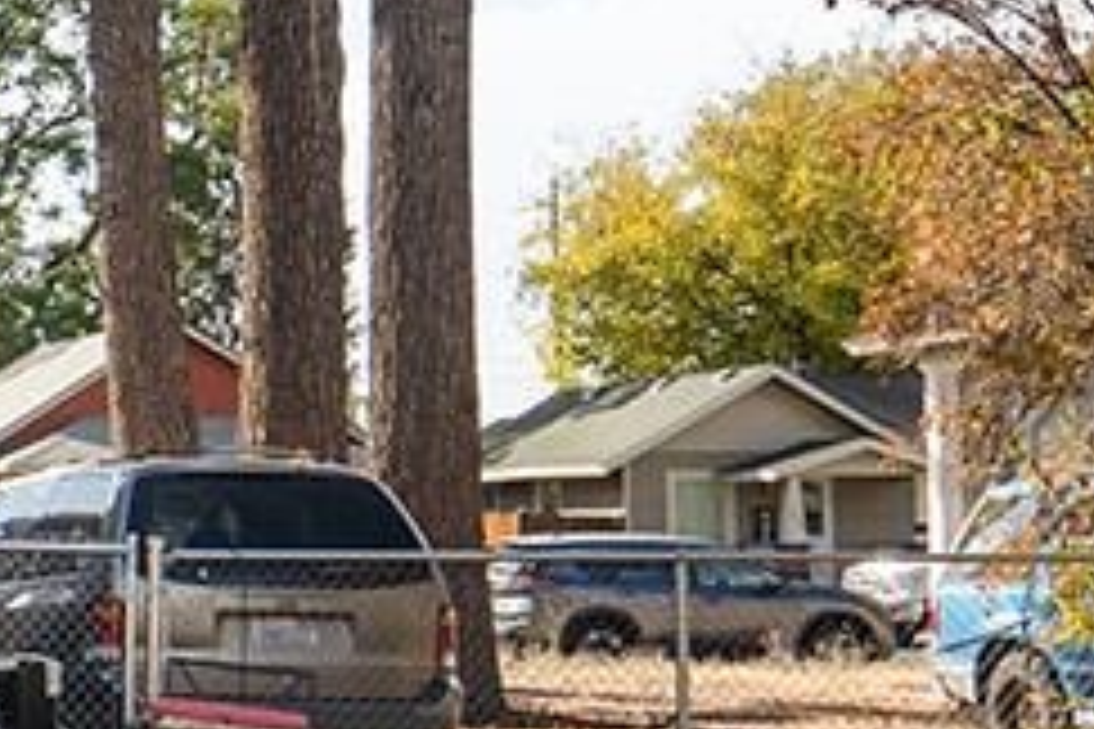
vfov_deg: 14.7
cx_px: -779
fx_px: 2796
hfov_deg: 18.3
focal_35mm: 92
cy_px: 74
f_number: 6.3
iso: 100
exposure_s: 1/80
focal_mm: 14
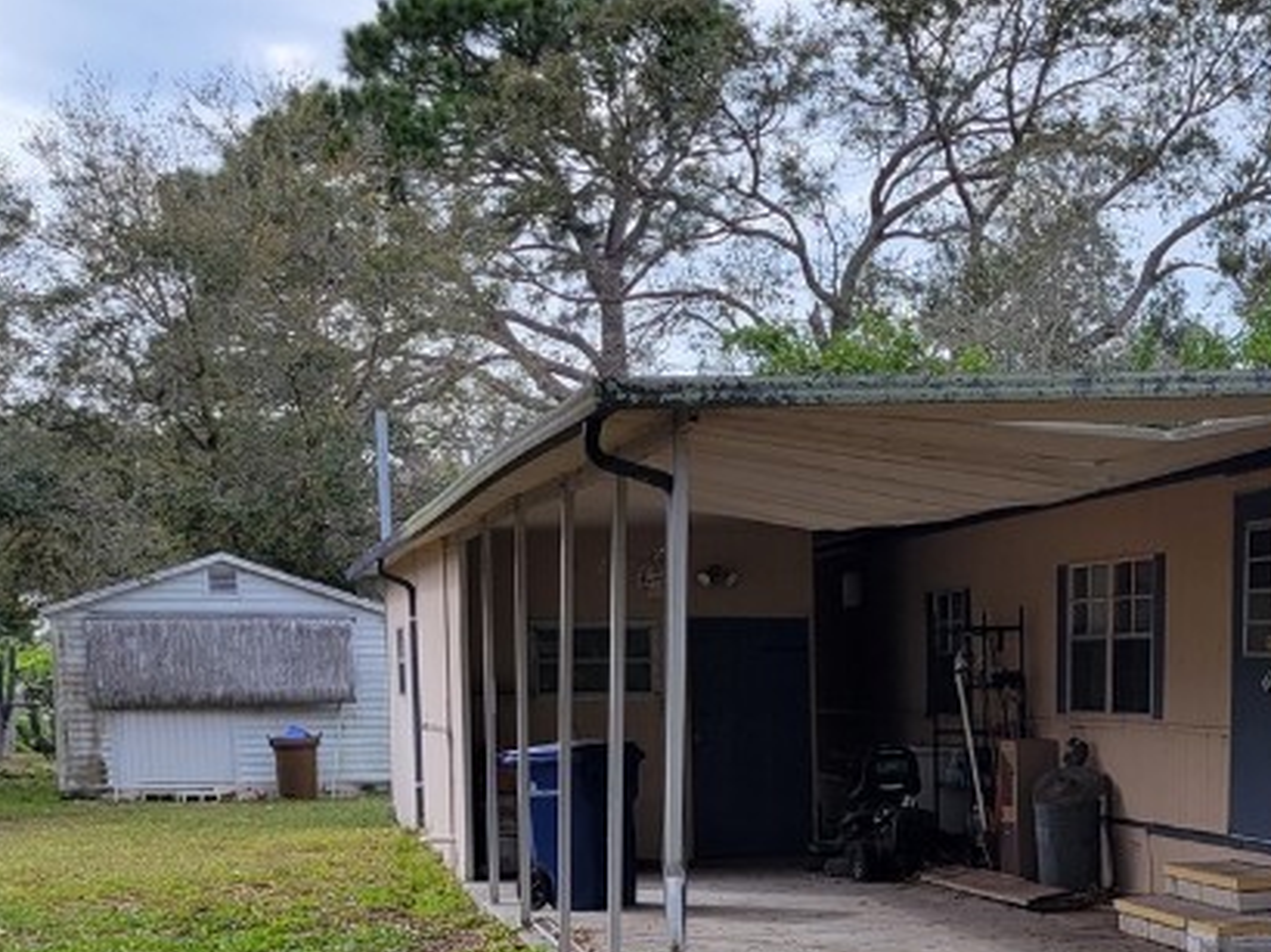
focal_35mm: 65
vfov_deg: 21.8
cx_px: 1268
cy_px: 936
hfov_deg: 28.1
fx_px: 2385
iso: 40
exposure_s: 1/934
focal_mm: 5.4
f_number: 1.8
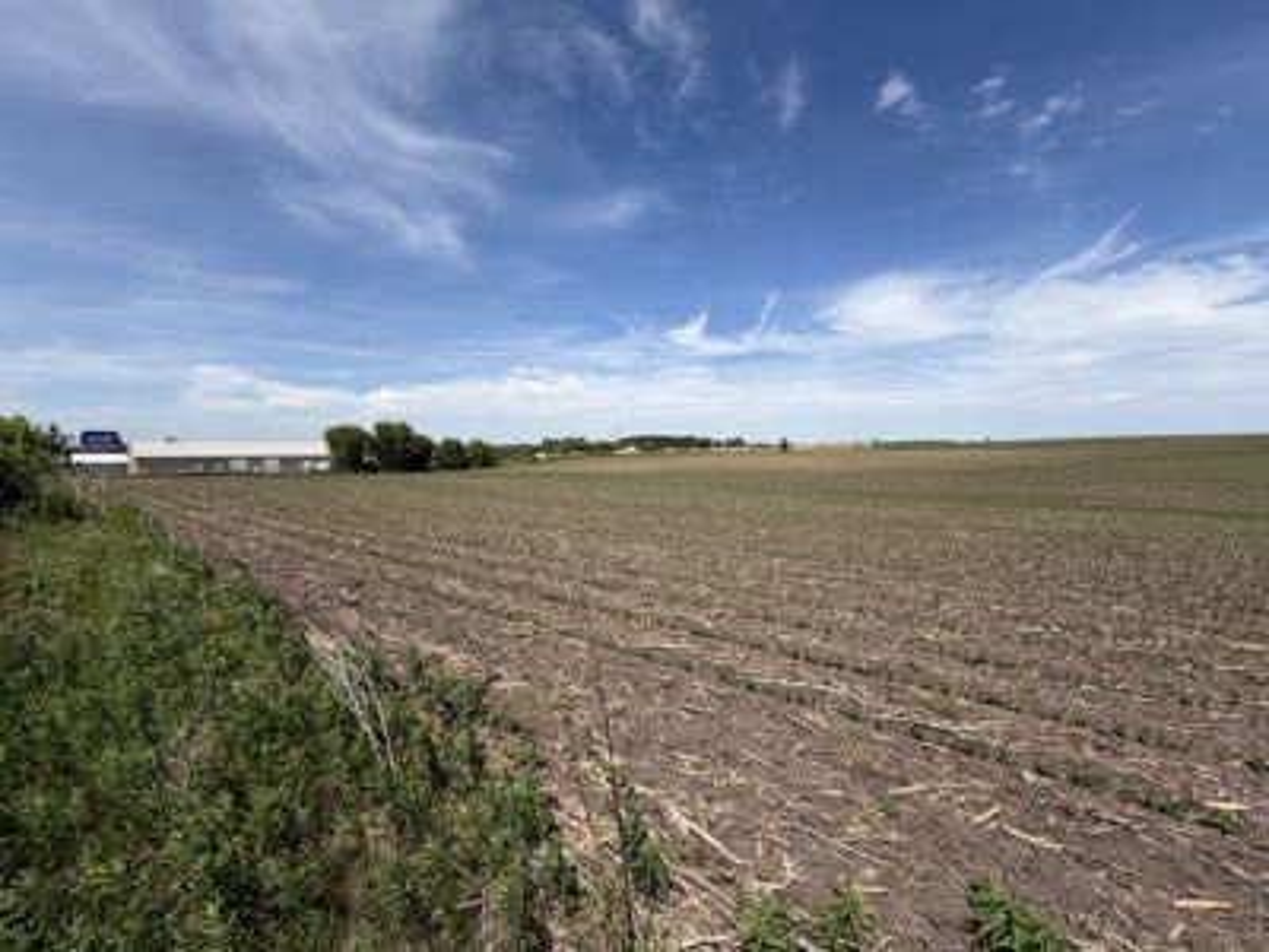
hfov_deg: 102.1
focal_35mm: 14
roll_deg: +0.5
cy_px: 476
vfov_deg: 85.7
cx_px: 634
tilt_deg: -4.3
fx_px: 513
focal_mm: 2.22
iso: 20
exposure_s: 1/1145
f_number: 2.2
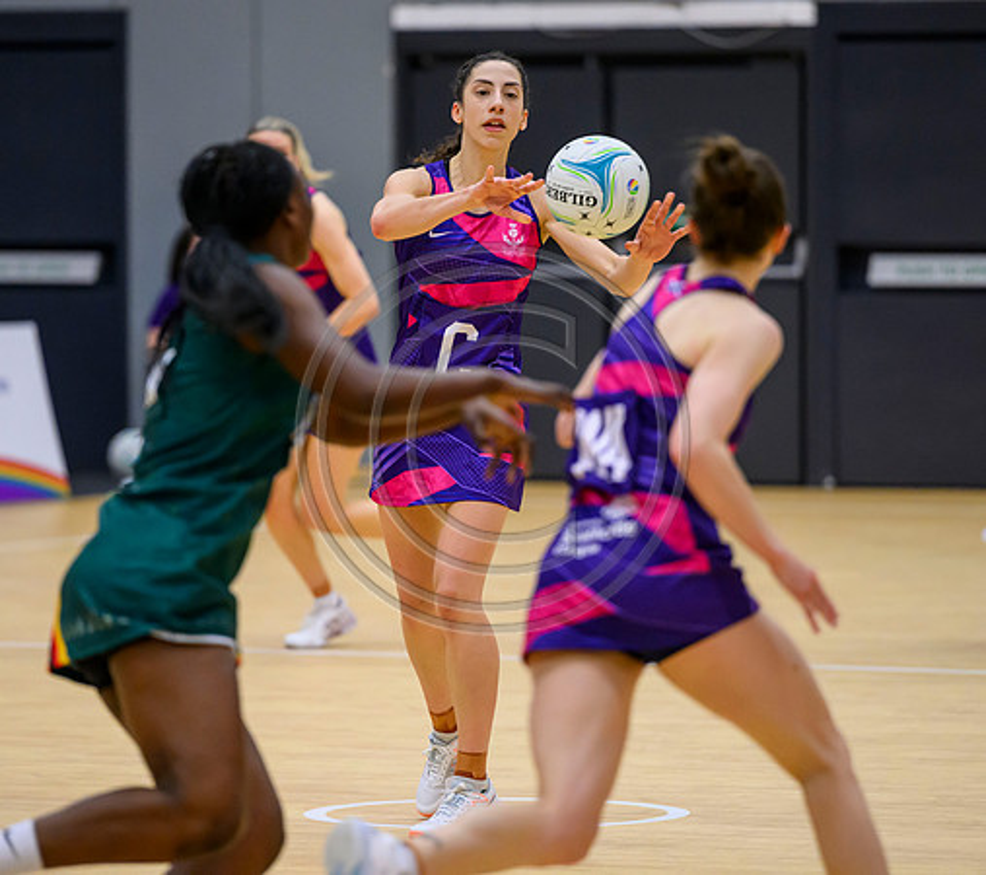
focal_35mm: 265
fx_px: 8084
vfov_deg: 6.2
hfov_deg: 7.0
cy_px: 390
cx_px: 473
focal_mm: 200
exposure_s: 1/1000
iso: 4000
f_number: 2.8
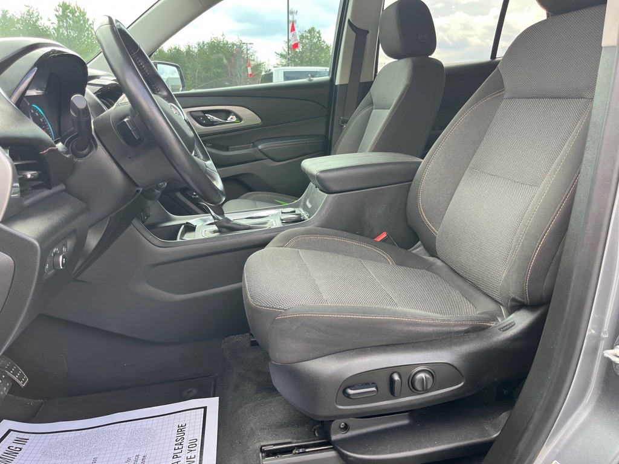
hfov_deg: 67.3
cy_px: 232
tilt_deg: -14.6
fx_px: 465
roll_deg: -0.5
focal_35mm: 26
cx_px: 310
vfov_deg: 53.1
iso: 64
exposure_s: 1/163
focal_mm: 5.1
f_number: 1.6
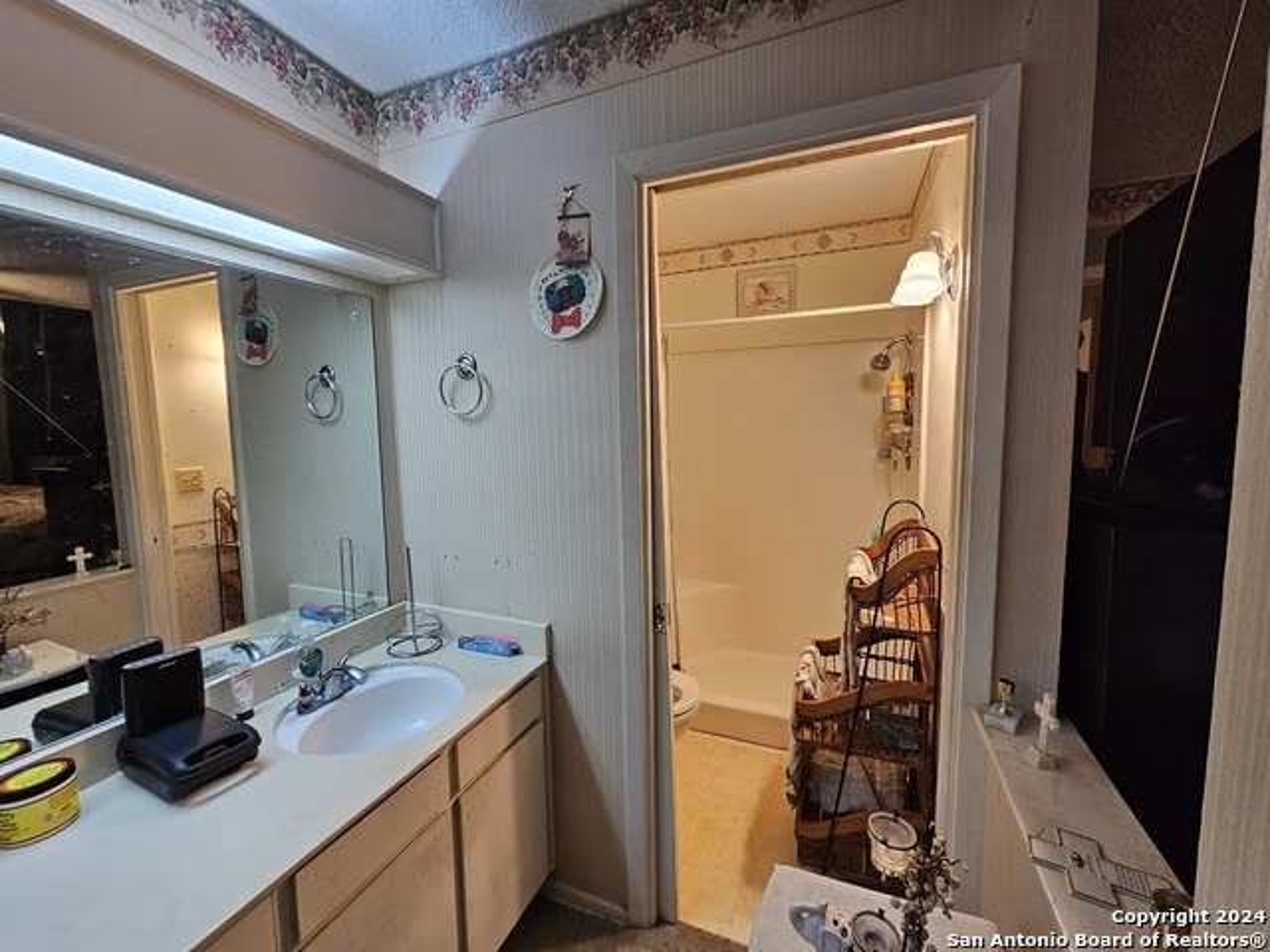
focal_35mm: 13
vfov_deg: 89.9
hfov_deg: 106.2
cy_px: 476
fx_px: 477
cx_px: 635
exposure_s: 1/60
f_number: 2.2
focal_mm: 2.2
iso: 200
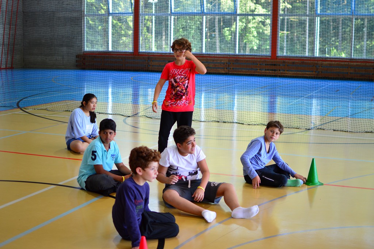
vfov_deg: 25.7
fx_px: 545
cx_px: 187
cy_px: 124
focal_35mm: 52
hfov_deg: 37.9
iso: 220
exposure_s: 1/320
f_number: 1.8
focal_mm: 35
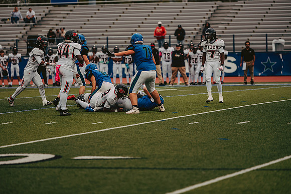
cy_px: 97
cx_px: 146
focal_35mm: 200
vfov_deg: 6.9
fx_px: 1617
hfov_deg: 10.3
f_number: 3.2
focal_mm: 200
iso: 800
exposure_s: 1/640
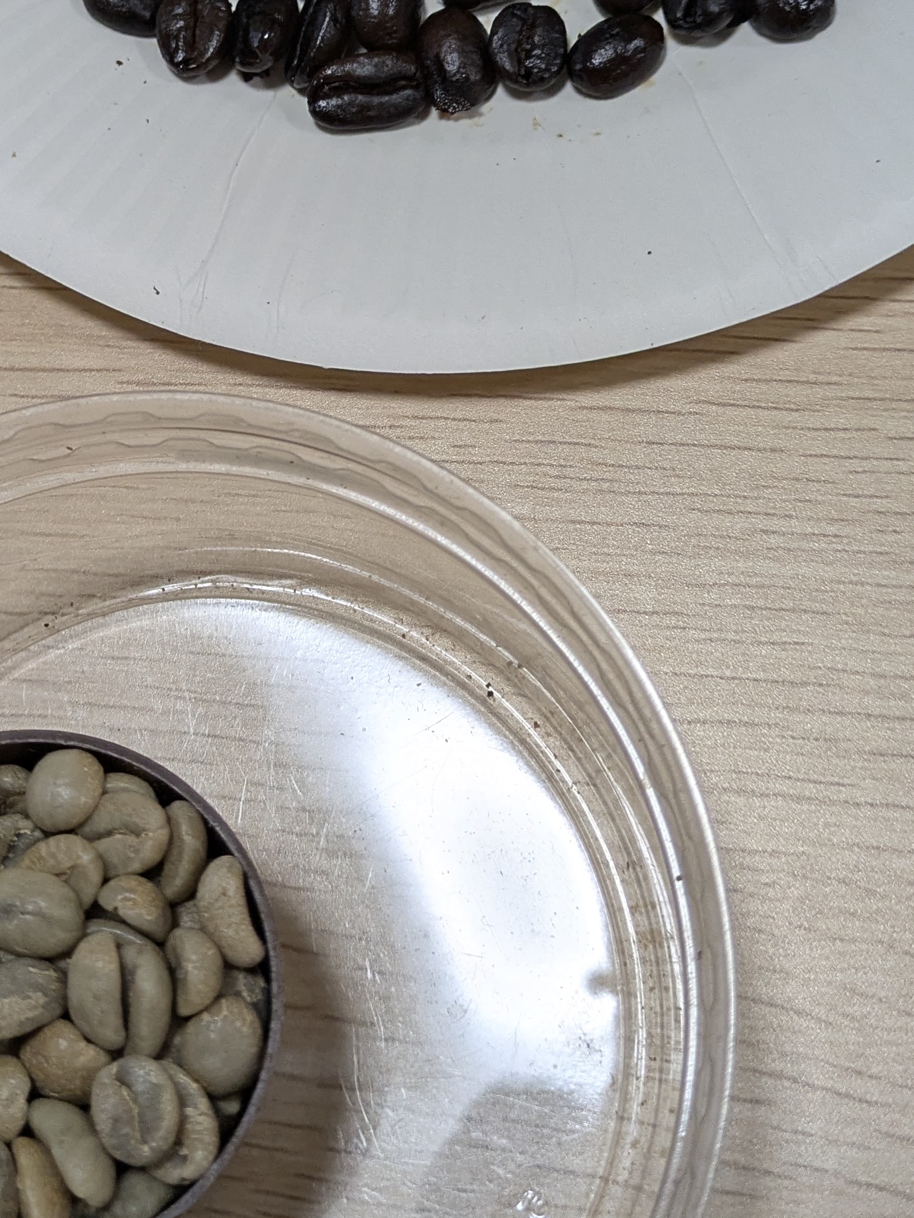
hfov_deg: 23.2
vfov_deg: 30.3
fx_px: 2216
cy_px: 338
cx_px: 334
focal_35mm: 63
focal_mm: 5.43
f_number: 1.89
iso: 172
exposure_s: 1/100
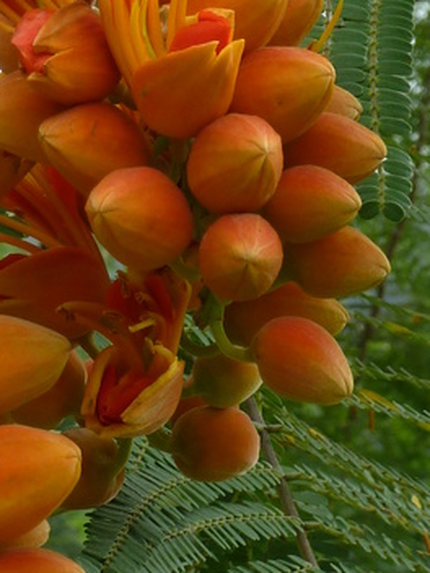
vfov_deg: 13.2
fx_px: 2484
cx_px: 88
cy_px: 264
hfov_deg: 9.9
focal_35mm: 150
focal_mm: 7.3
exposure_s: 1/100
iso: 80
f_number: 4
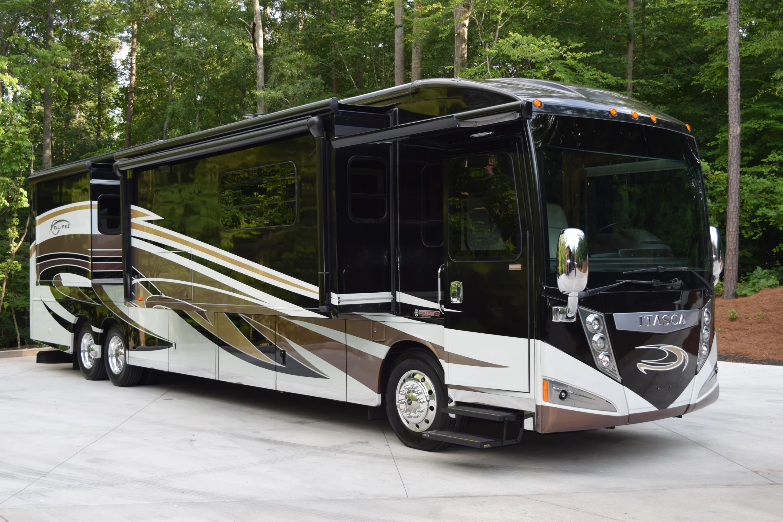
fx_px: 946
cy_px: 261
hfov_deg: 45.0
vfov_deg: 30.9
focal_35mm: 44
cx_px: 392
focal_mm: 29
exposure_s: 1/125
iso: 125
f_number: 5.6
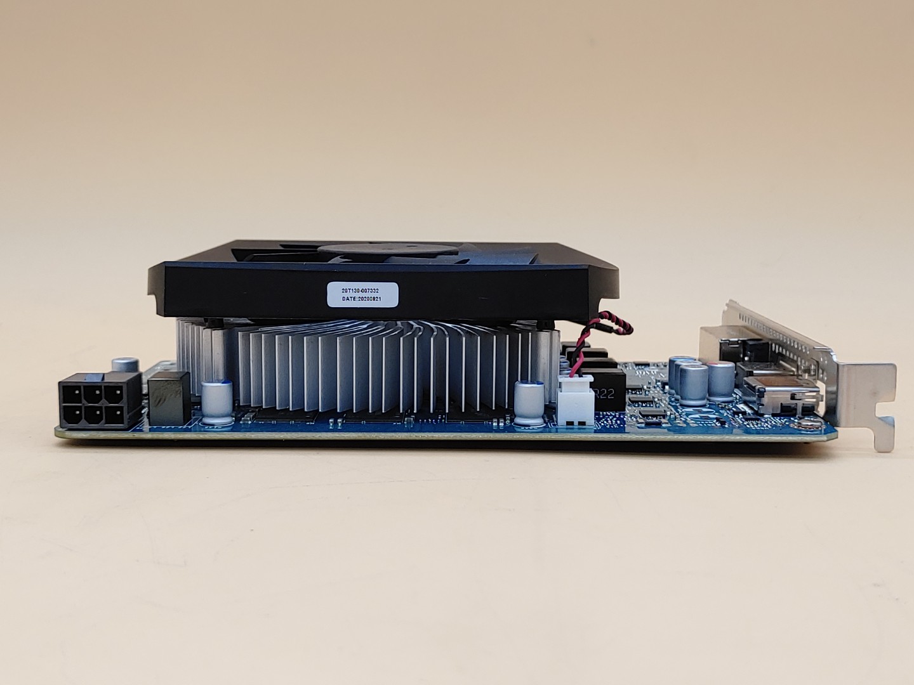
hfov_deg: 41.2
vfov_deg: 31.5
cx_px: 457
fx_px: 1215
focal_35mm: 46
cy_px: 342
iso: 50
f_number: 1.8
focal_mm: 4.36
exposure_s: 1/83
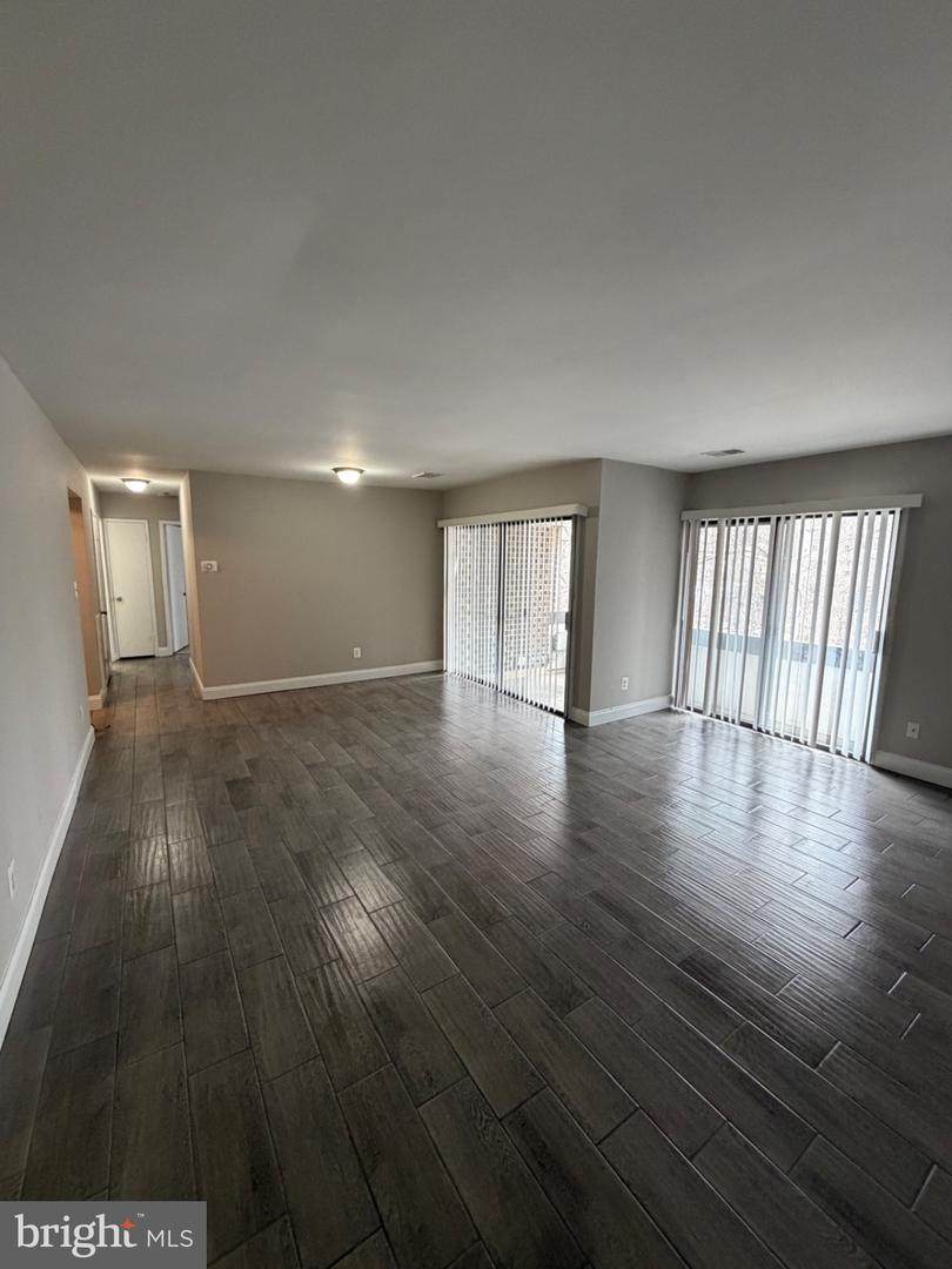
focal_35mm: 14
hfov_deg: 85.7
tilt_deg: -8.1
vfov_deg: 102.1
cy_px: 634
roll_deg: -0.5
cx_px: 476
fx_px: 513
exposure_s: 1/60
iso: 320
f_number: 2.2
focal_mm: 2.22
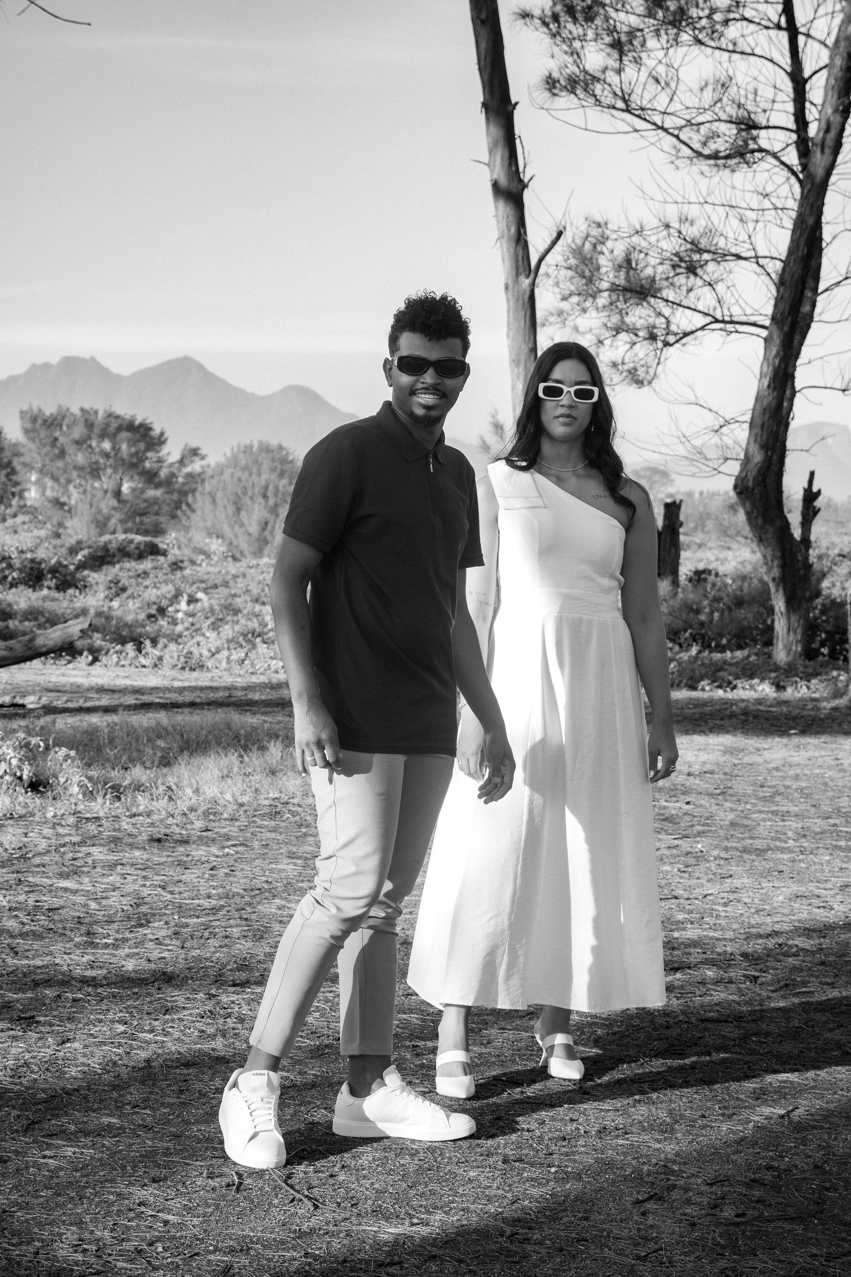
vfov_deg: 27.0
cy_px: 638
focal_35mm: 75
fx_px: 2659
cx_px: 426
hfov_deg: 18.2
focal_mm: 50
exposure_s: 1/200
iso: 320
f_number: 6.3
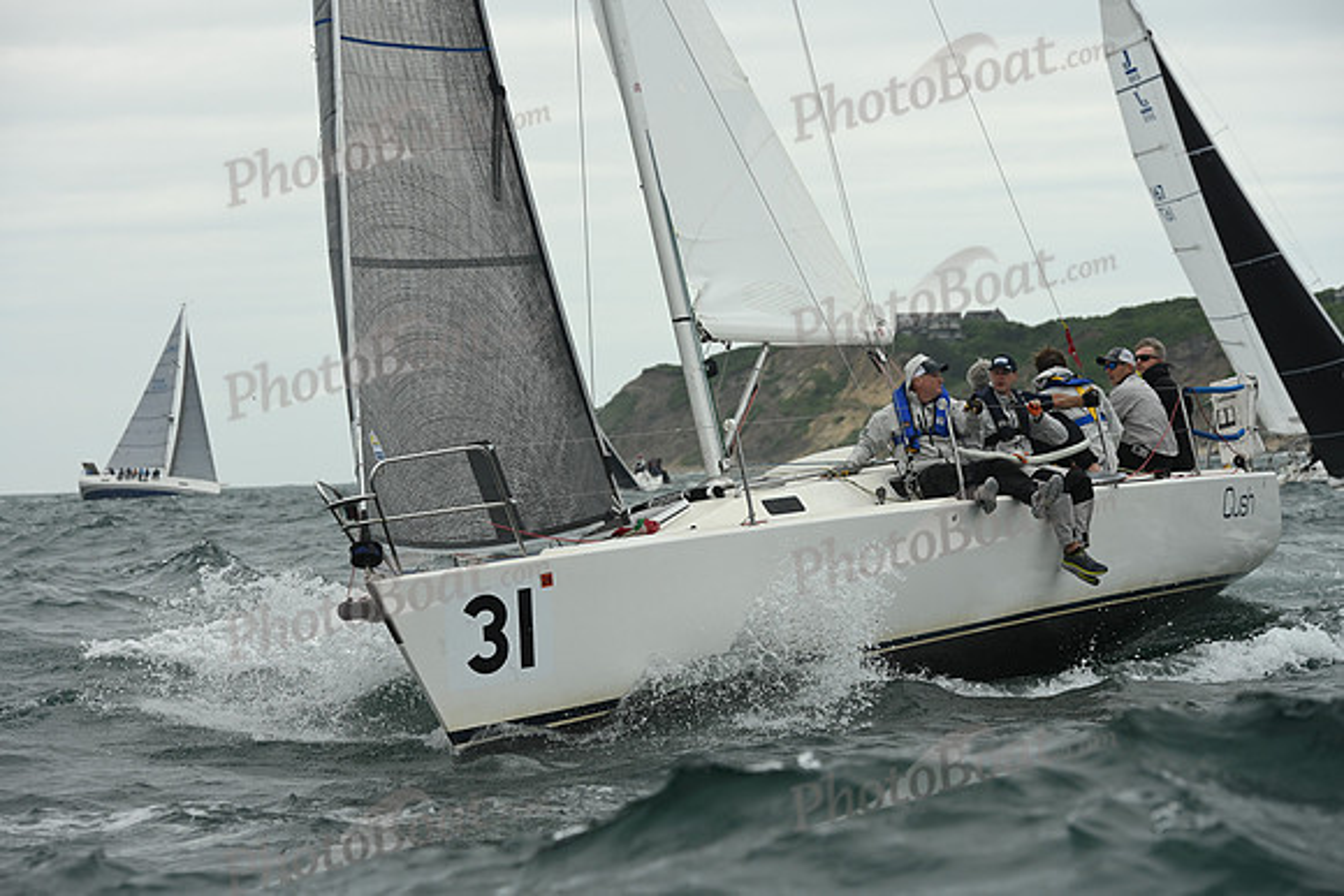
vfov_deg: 9.2
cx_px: 672
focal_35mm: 150
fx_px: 5601
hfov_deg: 13.7
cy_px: 448
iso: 400
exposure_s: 1/800
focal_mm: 150
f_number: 8
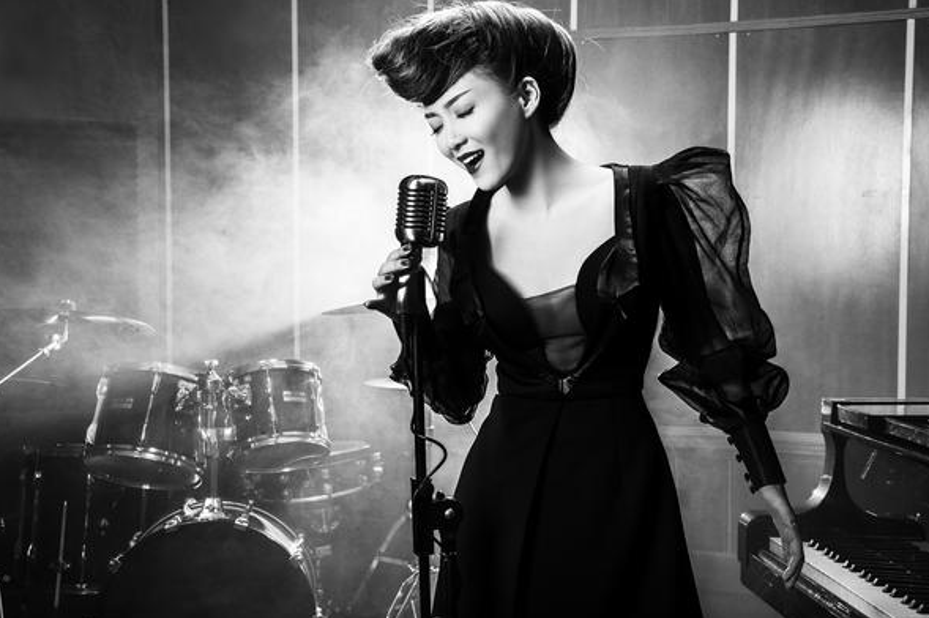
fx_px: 1367
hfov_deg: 37.5
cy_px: 311
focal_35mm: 53
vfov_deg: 25.5
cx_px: 467
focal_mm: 52
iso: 200
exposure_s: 1/200
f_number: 13
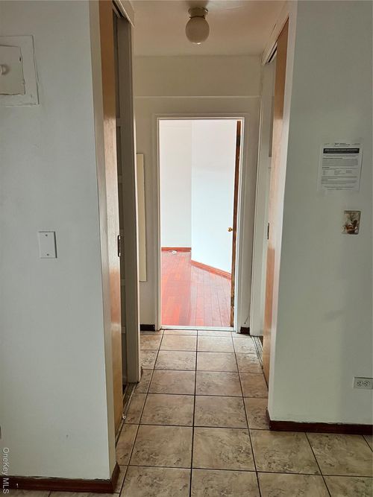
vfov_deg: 67.3
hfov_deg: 53.0
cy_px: 248
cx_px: 186
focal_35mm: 26
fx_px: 374
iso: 200
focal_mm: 5.7
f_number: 1.5
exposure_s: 1/60
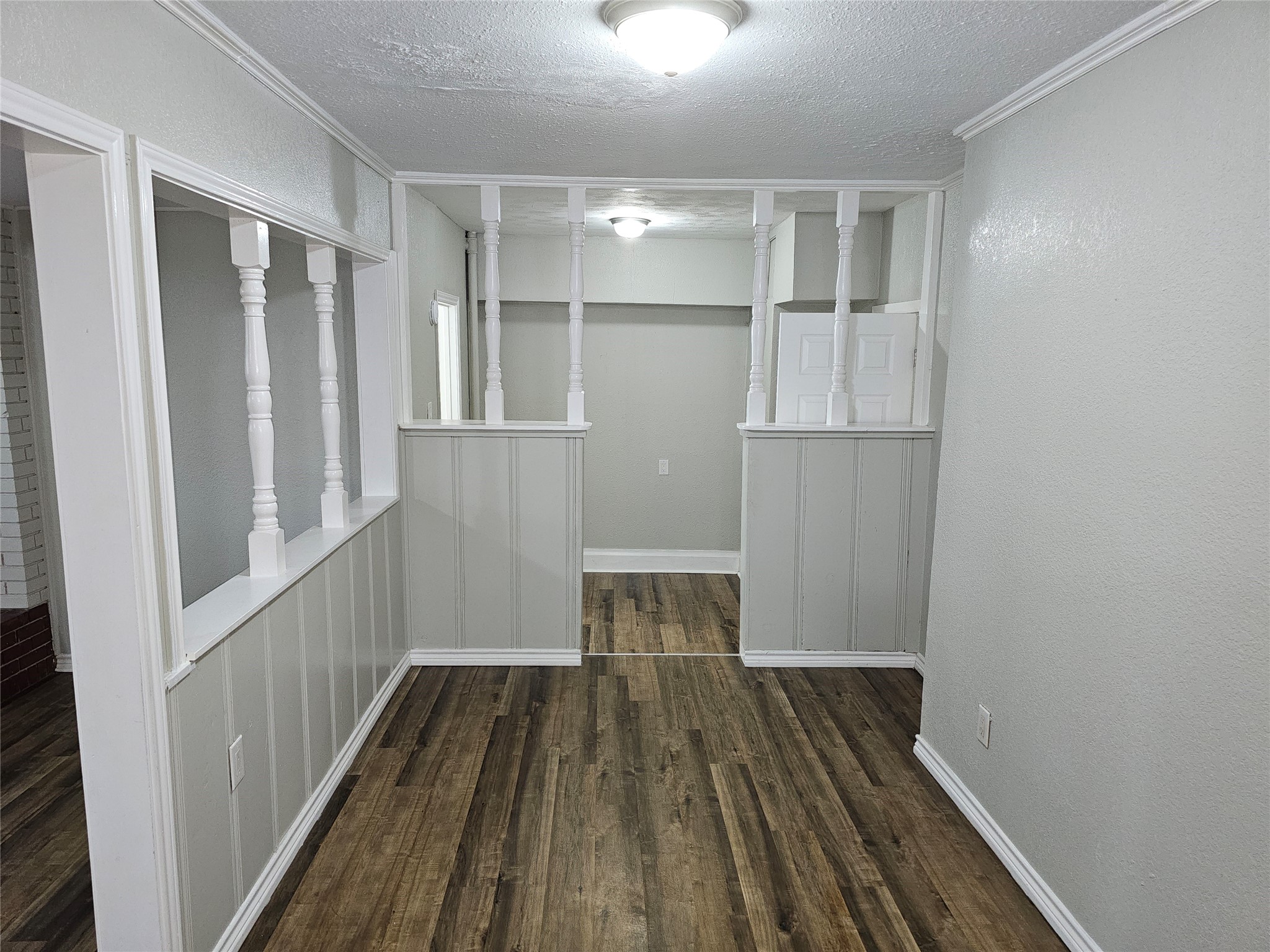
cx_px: 635
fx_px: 844
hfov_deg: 73.9
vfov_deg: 58.9
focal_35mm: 23
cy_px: 476
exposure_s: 1/20
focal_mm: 6.3
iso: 125
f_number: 1.7
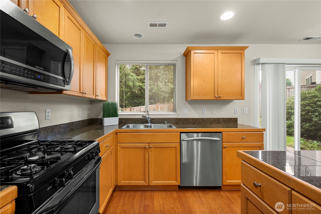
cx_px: 160
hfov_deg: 100.4
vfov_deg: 77.4
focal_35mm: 15
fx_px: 134
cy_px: 107
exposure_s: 1/6
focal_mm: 15
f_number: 7.1
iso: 1000
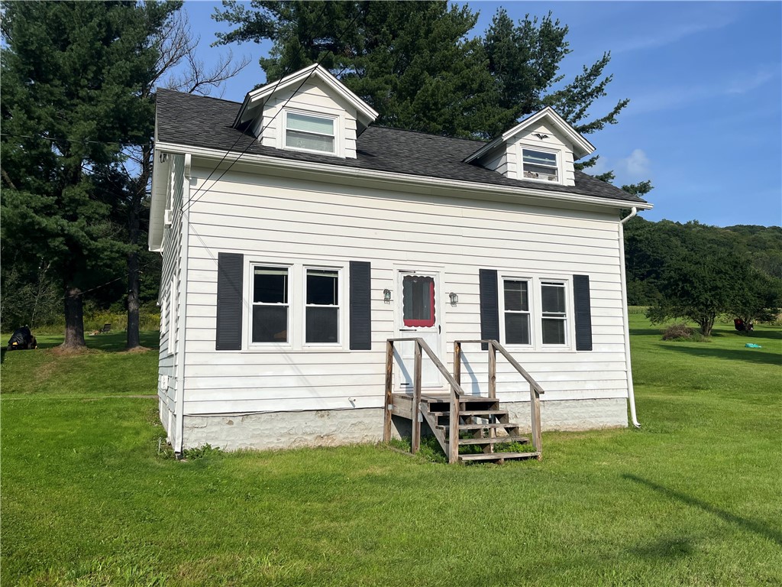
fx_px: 587
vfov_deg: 53.1
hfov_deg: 67.3
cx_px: 391
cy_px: 294
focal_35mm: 26
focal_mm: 5.1
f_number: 1.6
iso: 50
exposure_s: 1/6897
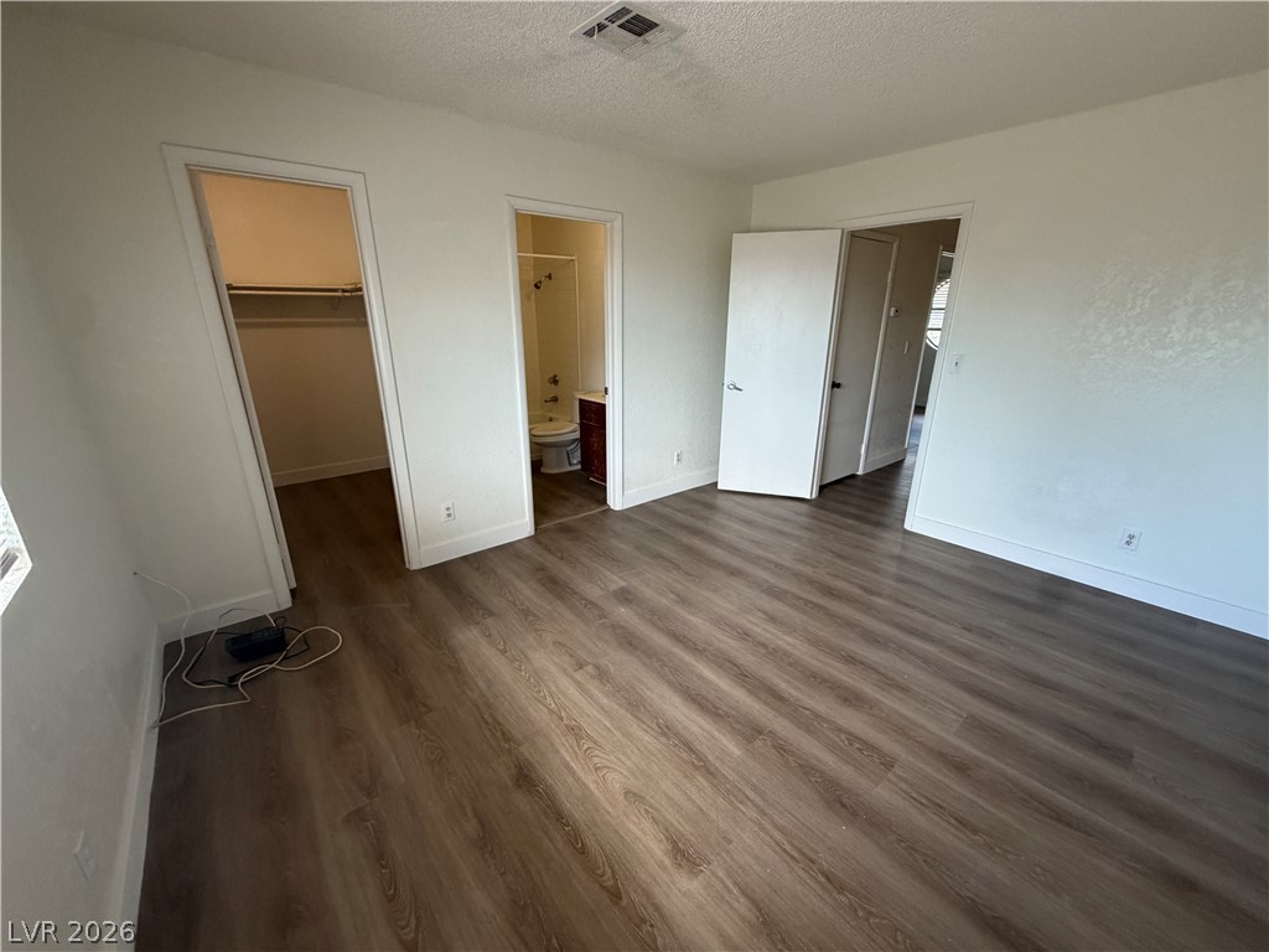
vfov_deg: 85.7
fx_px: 513
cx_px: 634
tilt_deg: -18.0
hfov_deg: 102.1
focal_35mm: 14
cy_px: 476
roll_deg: -0.5
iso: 320
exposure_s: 1/120
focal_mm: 2.22
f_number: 2.2
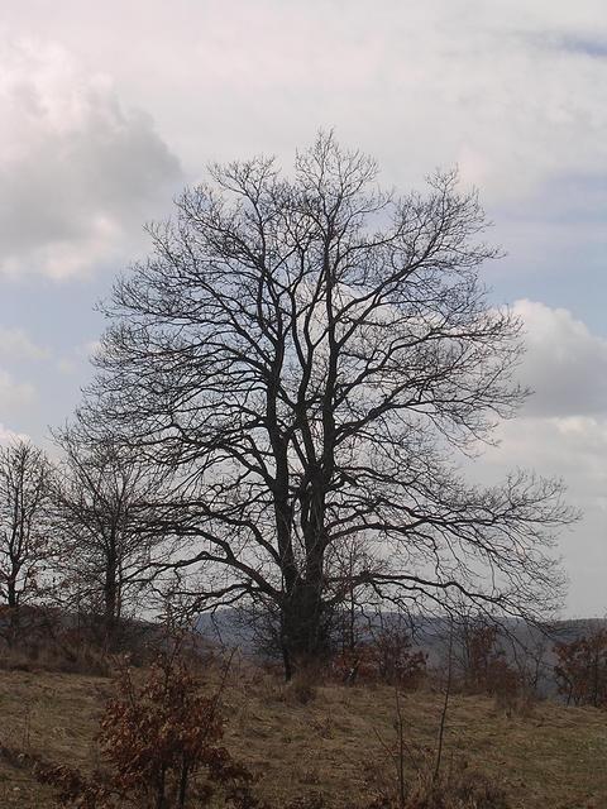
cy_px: 404
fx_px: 2221
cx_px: 304
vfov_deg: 20.7
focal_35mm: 95
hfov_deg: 15.6
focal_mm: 14.5
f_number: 4.4
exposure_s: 1/599
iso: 100
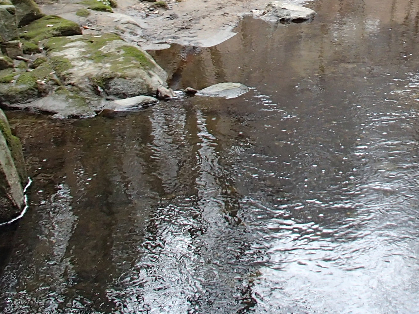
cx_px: 377
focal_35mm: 68
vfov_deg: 20.3
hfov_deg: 27.5
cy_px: -62
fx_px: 823
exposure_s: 1/40
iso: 200
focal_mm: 5
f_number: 3.9
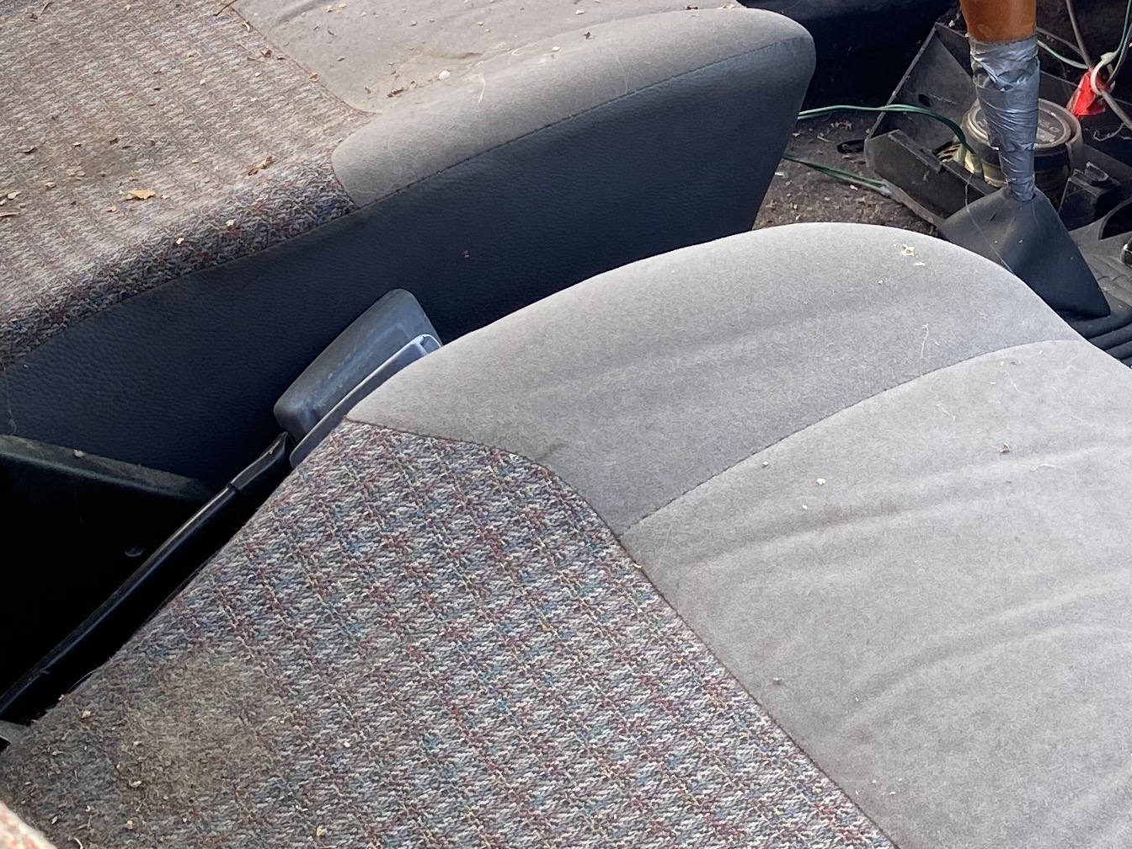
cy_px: 82
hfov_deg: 24.5
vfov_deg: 18.6
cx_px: 956
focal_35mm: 78
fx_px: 2551
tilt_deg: -22.2
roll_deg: -2.1
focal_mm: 4.25
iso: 32
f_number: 1.8
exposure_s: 1/126
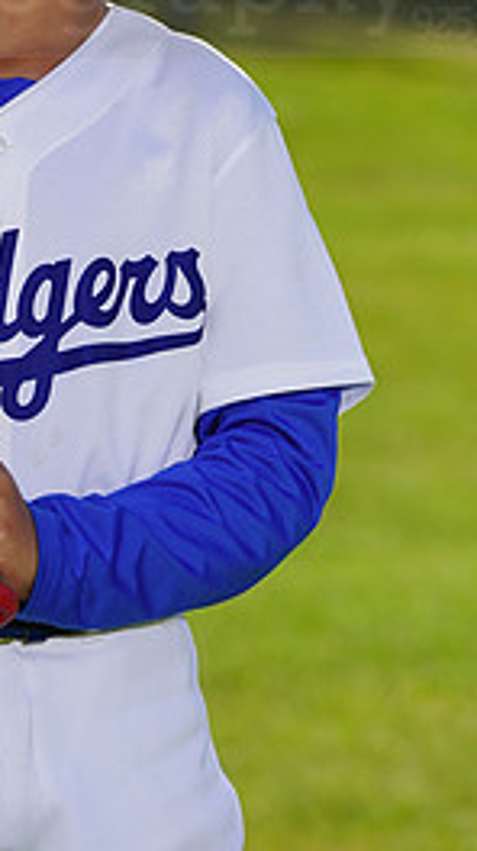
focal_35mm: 461
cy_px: -45
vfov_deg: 4.7
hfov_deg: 2.6
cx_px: -8
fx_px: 10392
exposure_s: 1/250
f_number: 8
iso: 100
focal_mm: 200
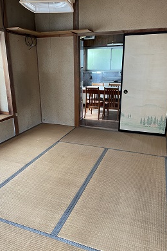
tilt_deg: -16.0
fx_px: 195
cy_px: 126
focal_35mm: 28
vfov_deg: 65.5
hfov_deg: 46.4
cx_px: 83
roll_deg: +1.0
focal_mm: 4.2
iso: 125
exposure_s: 1/91
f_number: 1.6
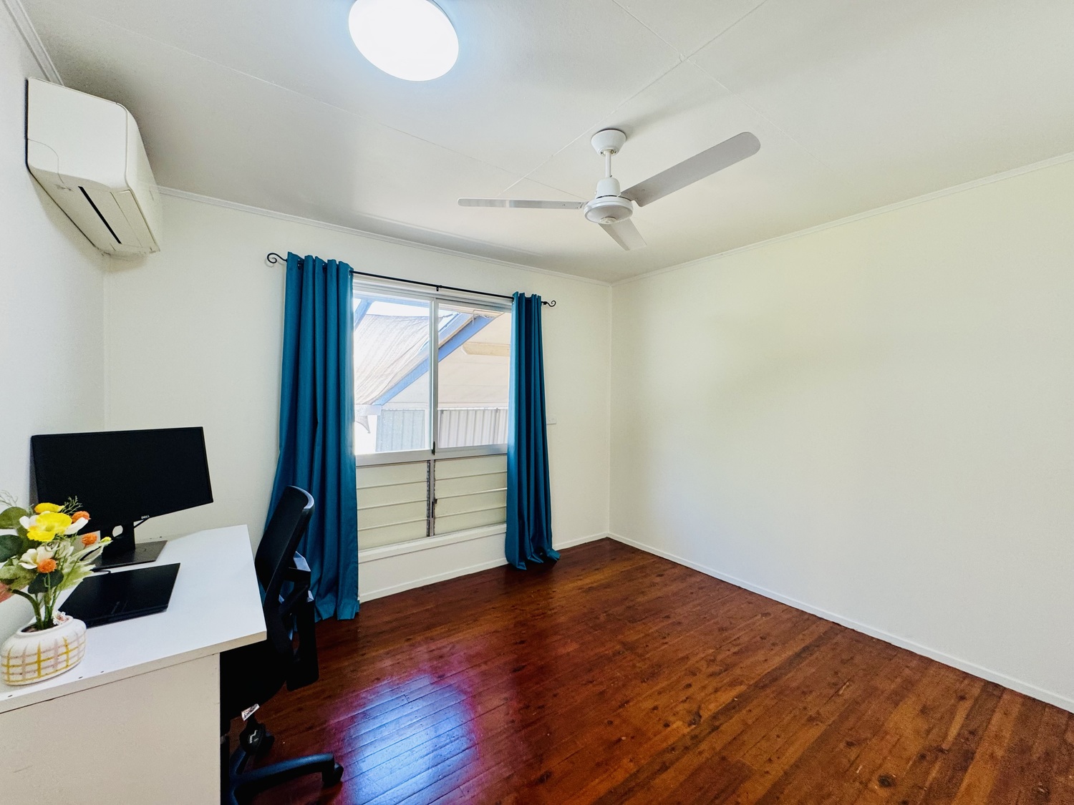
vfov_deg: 85.7
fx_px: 434
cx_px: 537
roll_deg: -0.3
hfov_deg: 102.1
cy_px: 402
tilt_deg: -0.2
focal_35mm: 14
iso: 160
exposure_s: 1/100
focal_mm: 2.22
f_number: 2.2
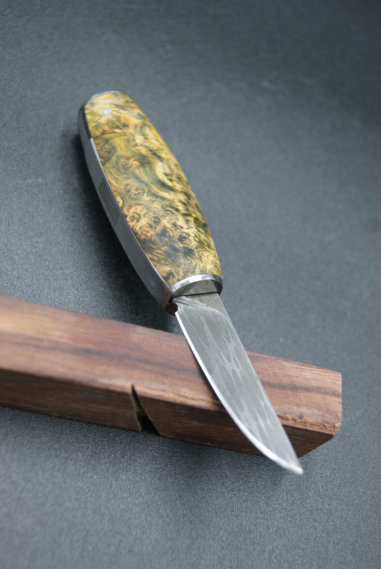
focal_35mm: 52
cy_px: 284
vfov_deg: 37.8
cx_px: 190
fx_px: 831
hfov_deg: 25.8
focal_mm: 35
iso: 200
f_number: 5
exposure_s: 1/60
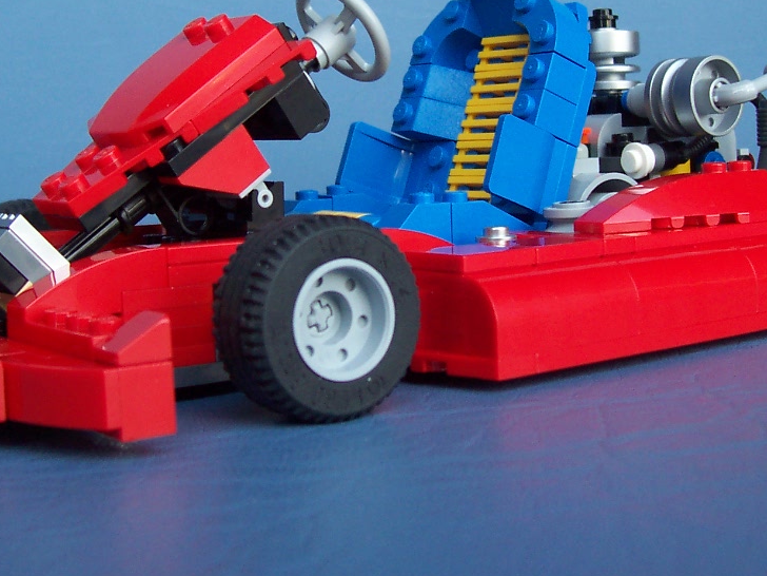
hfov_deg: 31.7
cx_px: 389
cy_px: 195
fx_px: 1352
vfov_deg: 23.9
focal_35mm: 61
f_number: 2.8
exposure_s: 1/90
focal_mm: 5.6
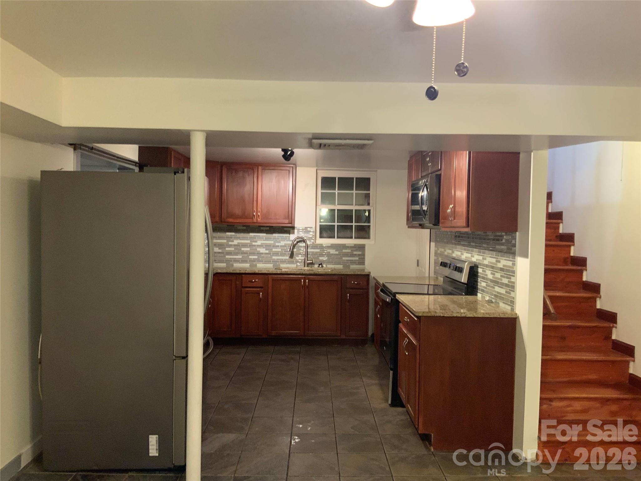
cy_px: 240
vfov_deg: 48.2
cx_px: 320
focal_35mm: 29
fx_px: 537
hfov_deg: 61.7
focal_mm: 3
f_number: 1.8
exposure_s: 1/60
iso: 250
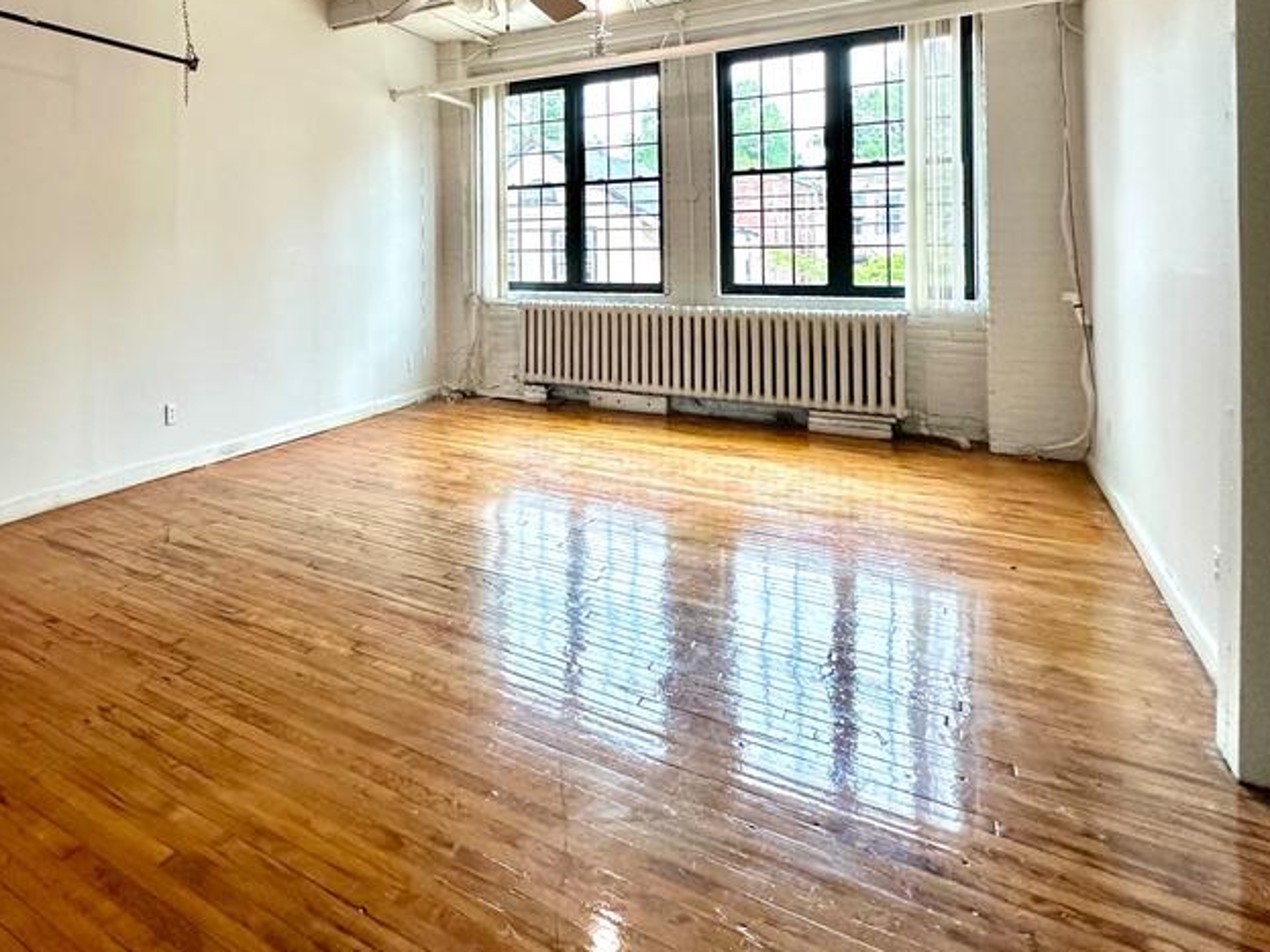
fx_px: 844
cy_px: 249
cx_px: 287
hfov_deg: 68.2
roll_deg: +0.4
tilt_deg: +1.3
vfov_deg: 56.2
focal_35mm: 23
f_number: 2.2
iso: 160
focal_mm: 2.22
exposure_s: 1/100
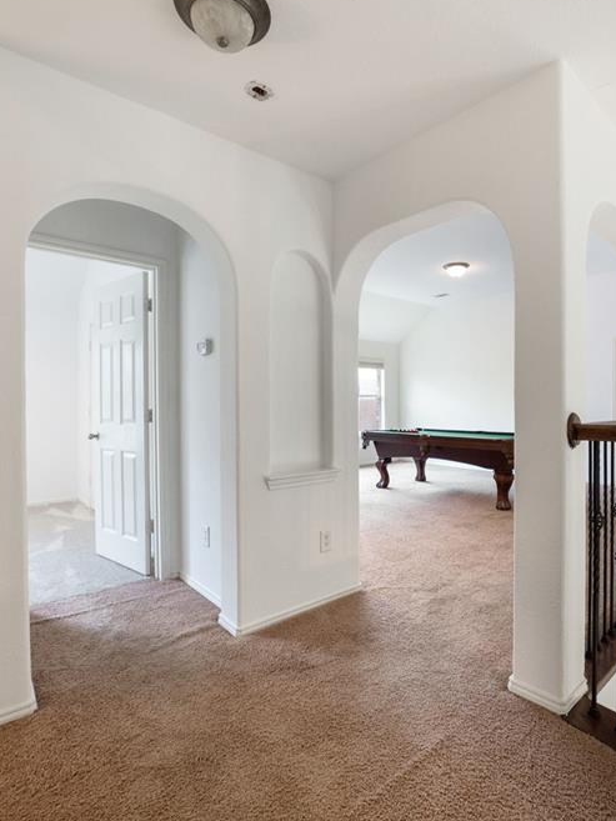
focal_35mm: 18
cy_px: 409
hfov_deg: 70.9
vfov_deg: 87.7
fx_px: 427
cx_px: 370
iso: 100
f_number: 9
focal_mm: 12
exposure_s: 1/13
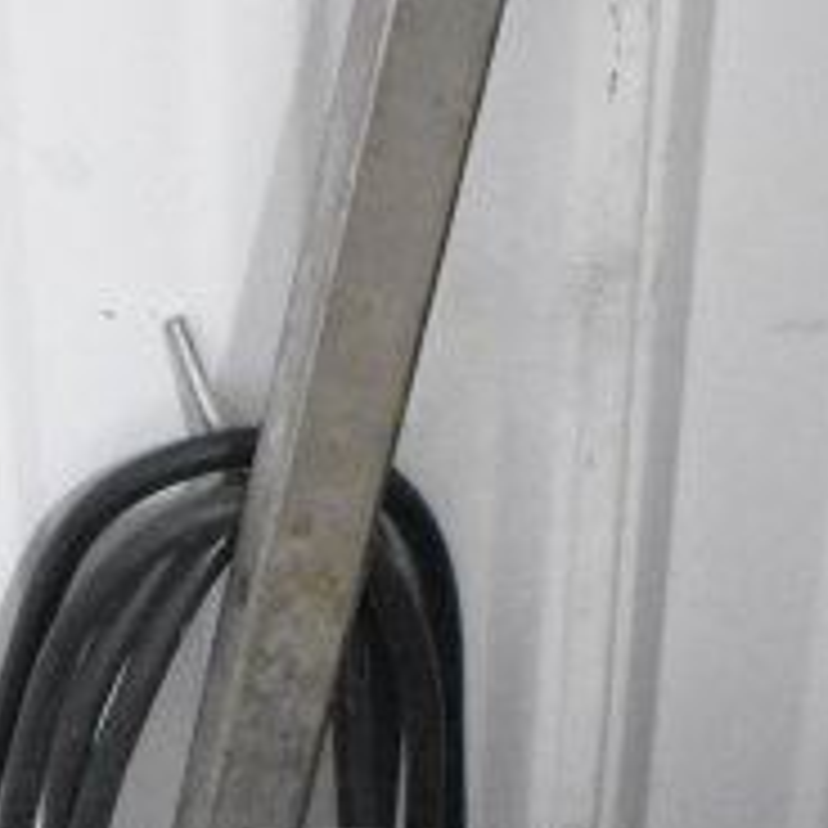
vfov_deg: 11.5
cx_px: 212
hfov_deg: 11.9
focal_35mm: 146
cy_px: 1190
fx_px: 3954
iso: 9000
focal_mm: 23
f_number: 3.8
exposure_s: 1/40
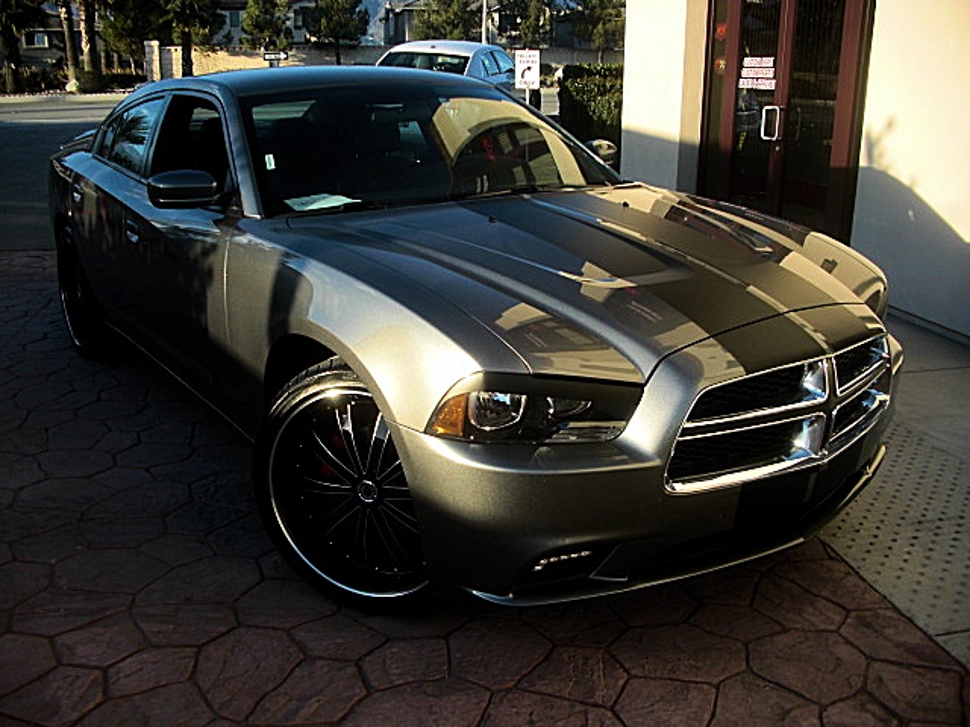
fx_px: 1009
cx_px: 485
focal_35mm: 36
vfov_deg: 39.7
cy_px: 364
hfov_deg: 51.4
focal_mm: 6.3
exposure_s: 1/320
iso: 50
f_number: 2.8
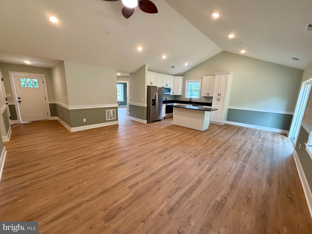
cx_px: 156
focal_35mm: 14
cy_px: 117
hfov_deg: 102.1
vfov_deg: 85.7
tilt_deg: -11.3
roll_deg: -1.8
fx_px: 126
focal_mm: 2.22
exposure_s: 1/120
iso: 250
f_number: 2.2
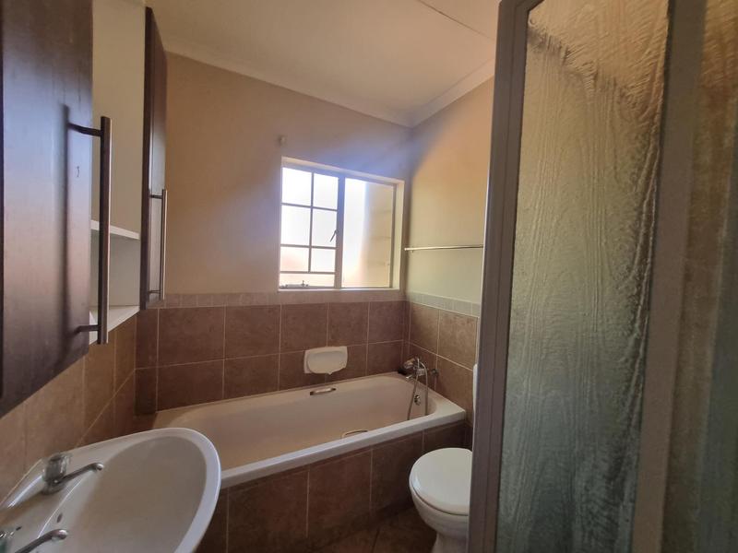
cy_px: 276
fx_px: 277
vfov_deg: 89.9
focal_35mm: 13
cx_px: 369
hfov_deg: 106.2
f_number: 2.2
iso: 200
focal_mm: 1.74
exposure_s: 1/50
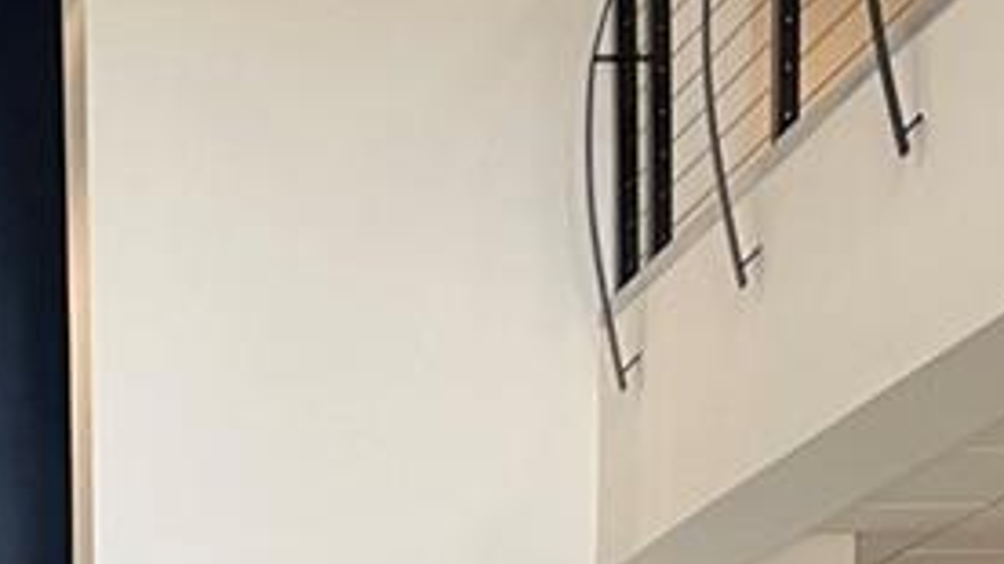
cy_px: 1390
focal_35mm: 123
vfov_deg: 8.8
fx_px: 3273
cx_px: -73
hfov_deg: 16.9
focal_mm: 5.7
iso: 80
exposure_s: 1/60
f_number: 1.5
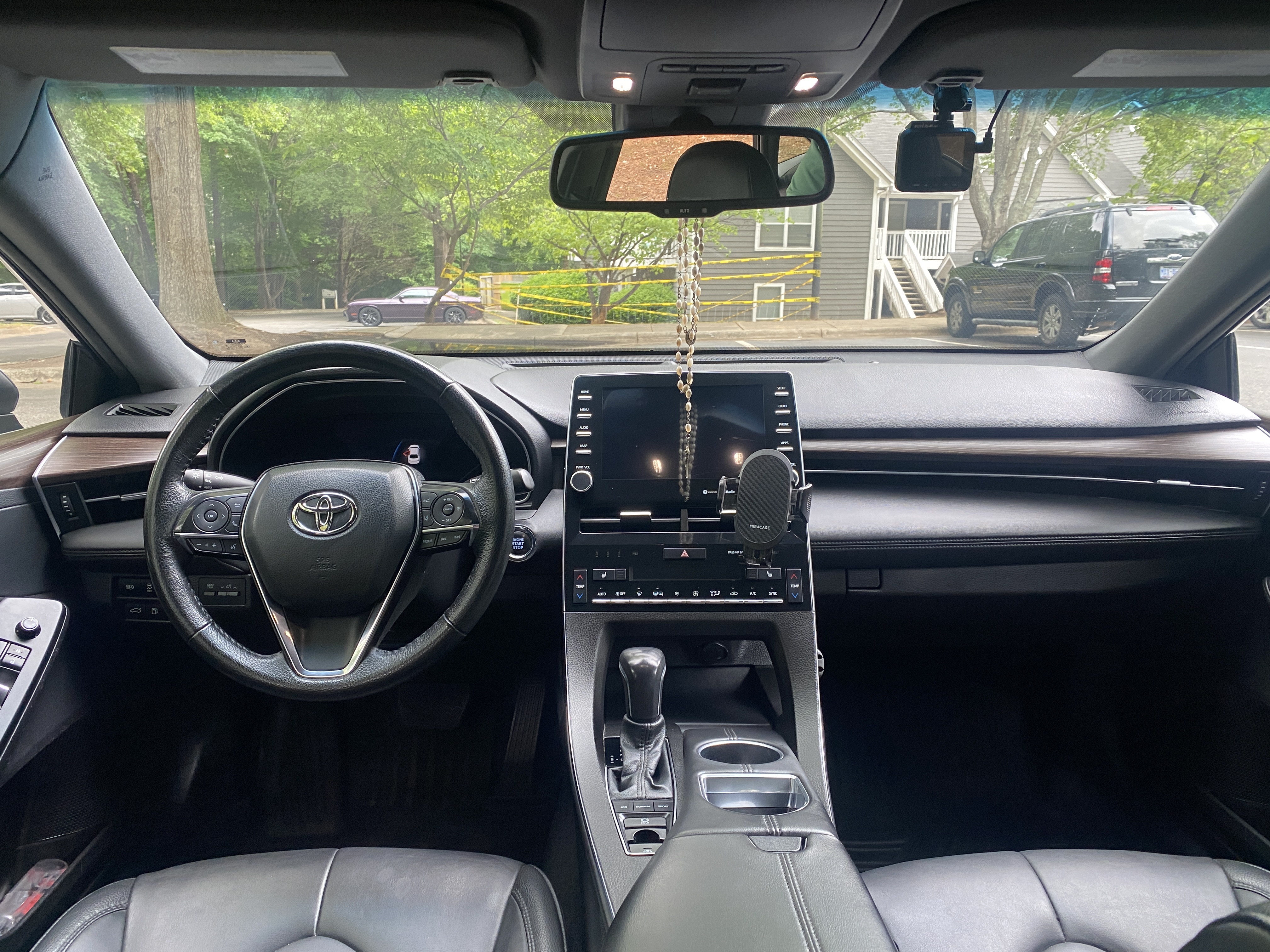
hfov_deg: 67.3
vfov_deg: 53.1
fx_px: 954
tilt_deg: -13.9
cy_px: 476
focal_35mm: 26
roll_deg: -2.2
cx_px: 635
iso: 125
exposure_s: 1/94
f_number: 1.8
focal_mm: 4.25
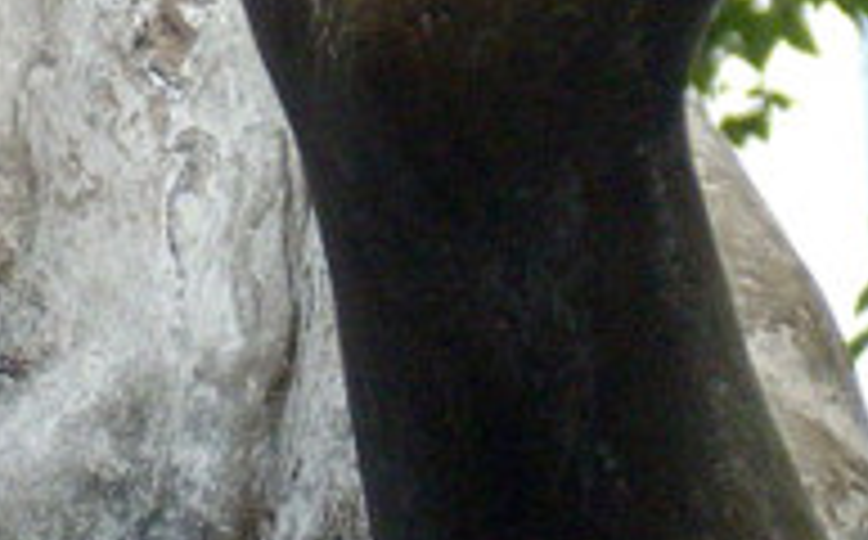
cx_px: -265
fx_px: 12378
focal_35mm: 524
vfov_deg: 2.5
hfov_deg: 4.0
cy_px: -486
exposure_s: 1/200
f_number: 5.2
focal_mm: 18.6
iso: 152
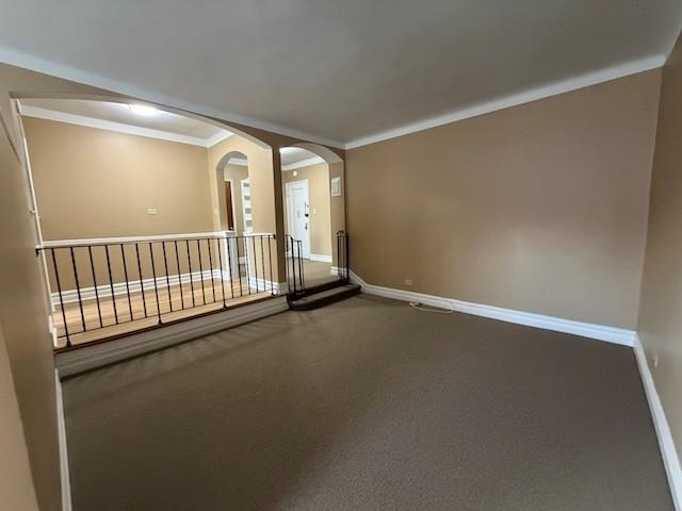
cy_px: 256
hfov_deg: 102.1
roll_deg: +1.3
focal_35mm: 14
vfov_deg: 85.7
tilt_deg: -6.0
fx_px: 276
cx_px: 341
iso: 640
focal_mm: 2.22
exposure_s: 1/60
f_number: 2.2
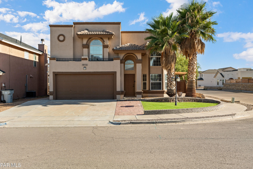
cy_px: 84
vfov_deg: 35.9
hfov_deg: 51.9
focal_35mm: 37
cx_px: 126
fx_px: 260
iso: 200
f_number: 9
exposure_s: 1/250
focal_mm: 35
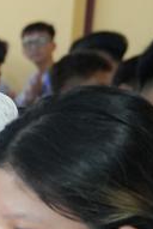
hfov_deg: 5.5
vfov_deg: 9.8
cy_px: 258
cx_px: -522
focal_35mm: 207
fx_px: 1315
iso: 2000
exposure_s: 1/125
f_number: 3.2
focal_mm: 33
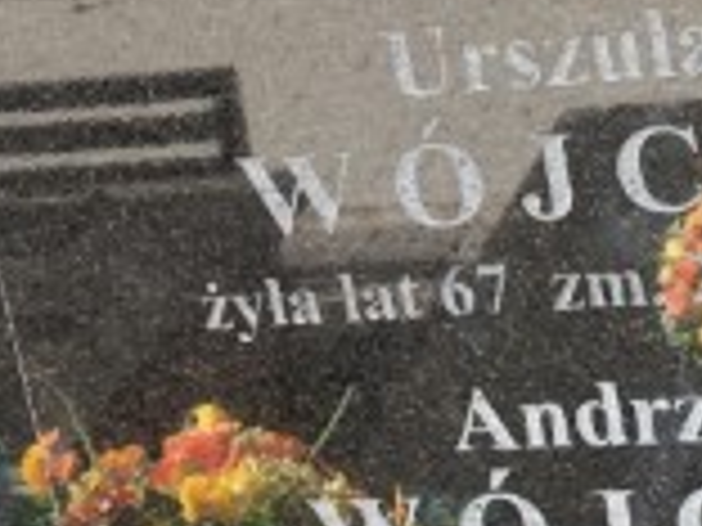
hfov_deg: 18.1
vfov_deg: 13.4
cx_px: 603
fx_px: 2170
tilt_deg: -16.4
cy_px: -144
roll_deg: +9.7
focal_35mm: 107
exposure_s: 1/122
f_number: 1.8
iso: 40
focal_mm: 4.25
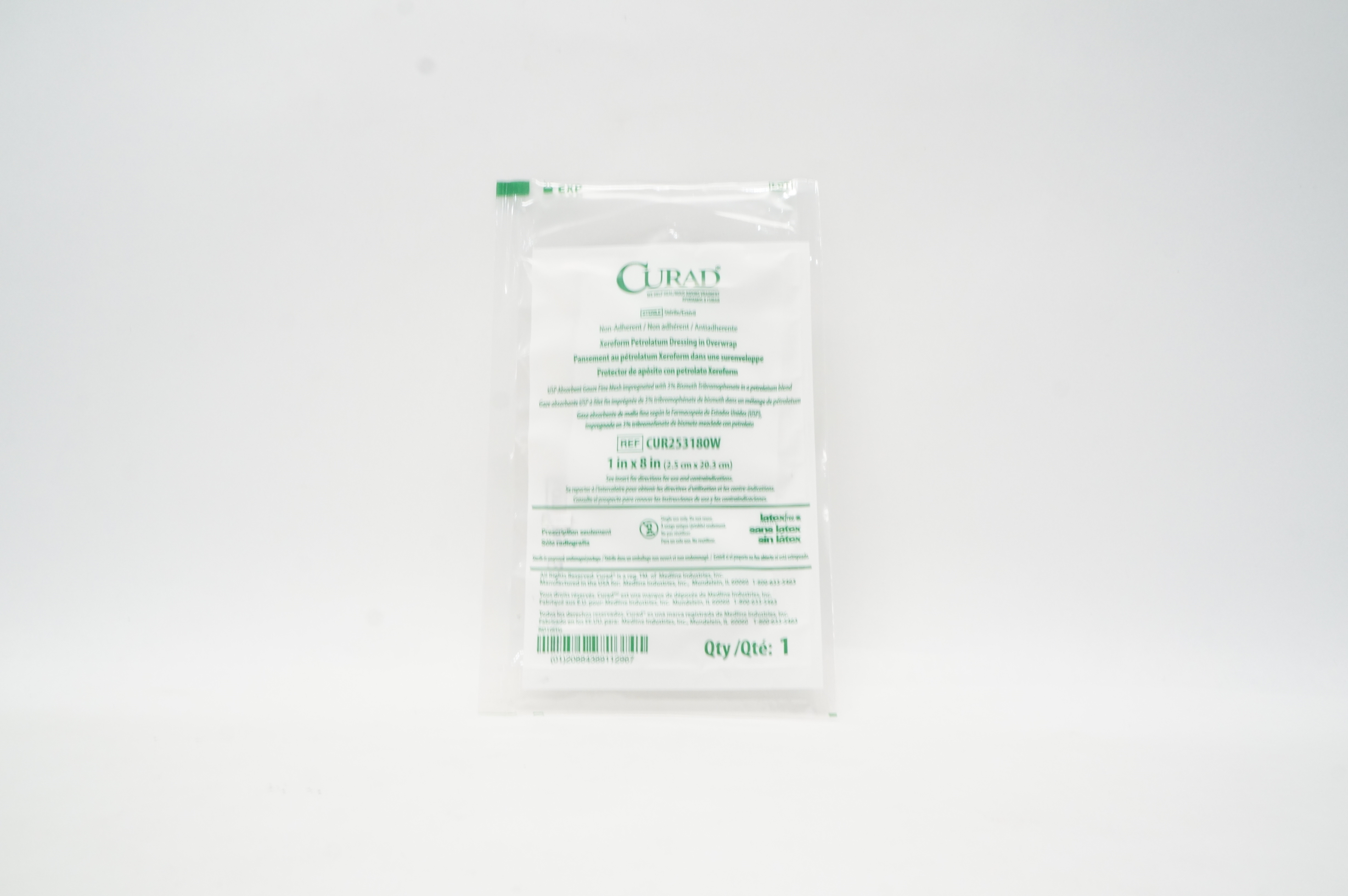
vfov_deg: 47.8
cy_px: 448
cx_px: 674
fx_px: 1010
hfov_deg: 67.4
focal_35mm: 27
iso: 800
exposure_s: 1/20
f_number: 11
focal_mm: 18
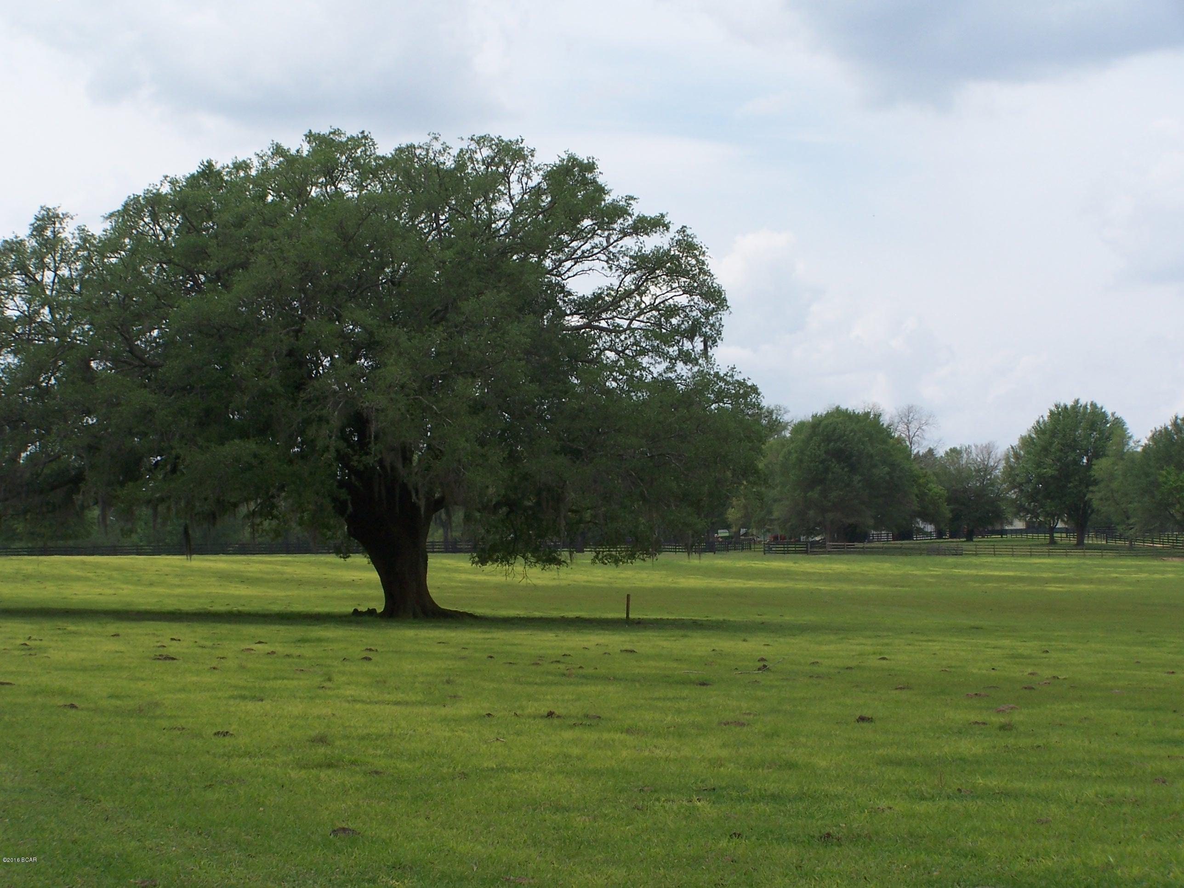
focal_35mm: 82
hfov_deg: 23.8
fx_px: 2805
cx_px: 592
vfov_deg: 18.0
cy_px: 444
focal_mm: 13.7
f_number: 4.5
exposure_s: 1/640
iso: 80
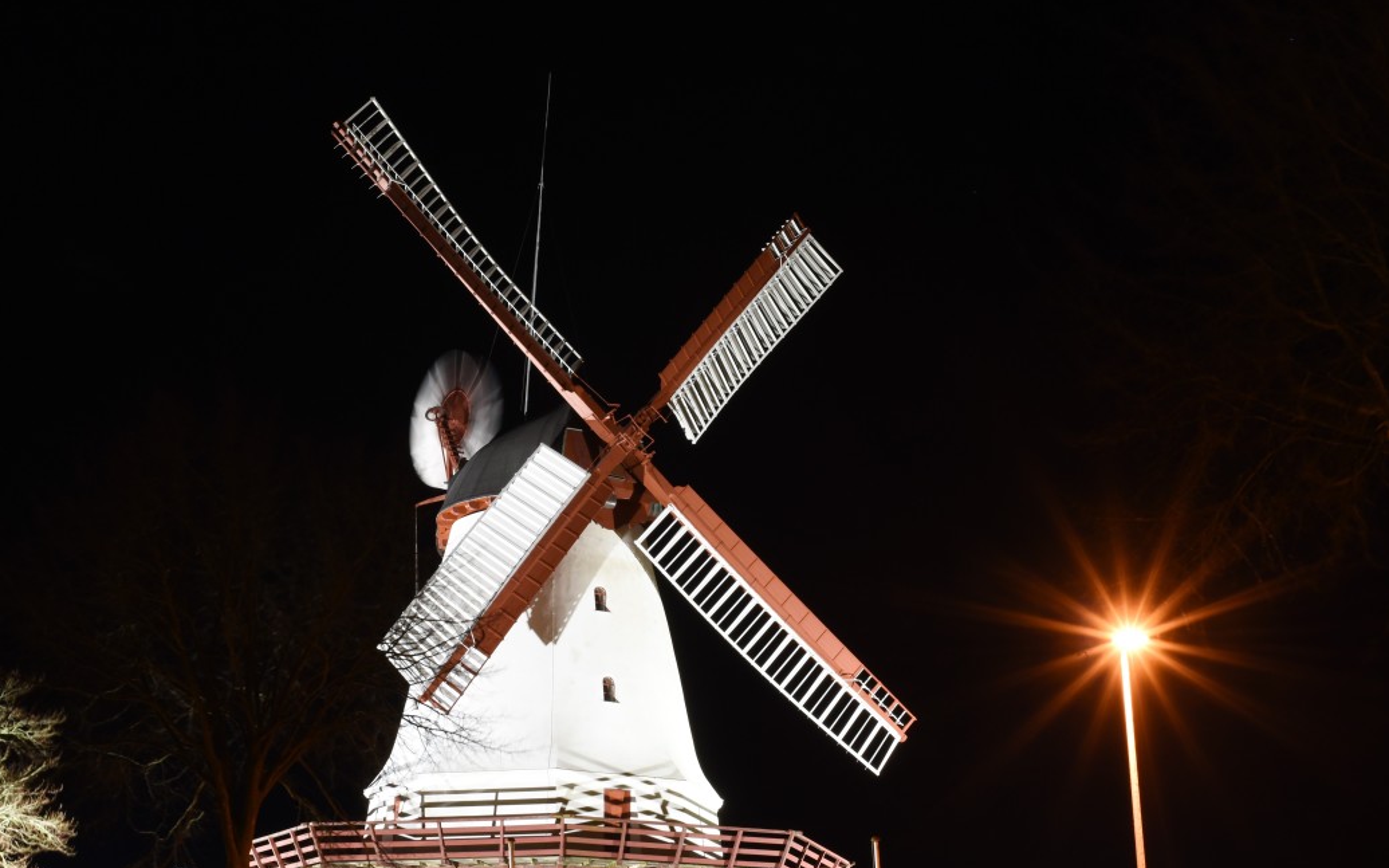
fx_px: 2233
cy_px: 464
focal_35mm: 59
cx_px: 621
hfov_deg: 34.5
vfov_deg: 22.0
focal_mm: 50
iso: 1000
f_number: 16
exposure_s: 13
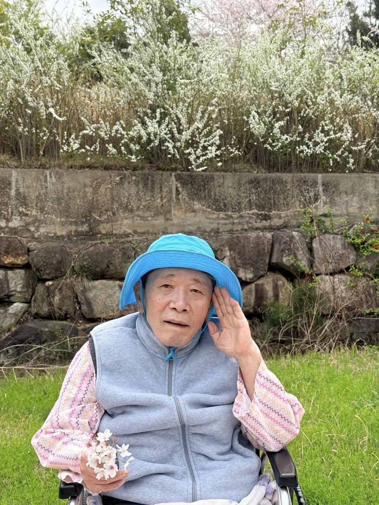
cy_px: 252
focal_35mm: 48
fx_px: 701
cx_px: 190
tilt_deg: -3.6
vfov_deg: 39.7
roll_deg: +3.7
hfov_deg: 30.3
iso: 100
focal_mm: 6.76
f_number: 1.78
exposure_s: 1/1980
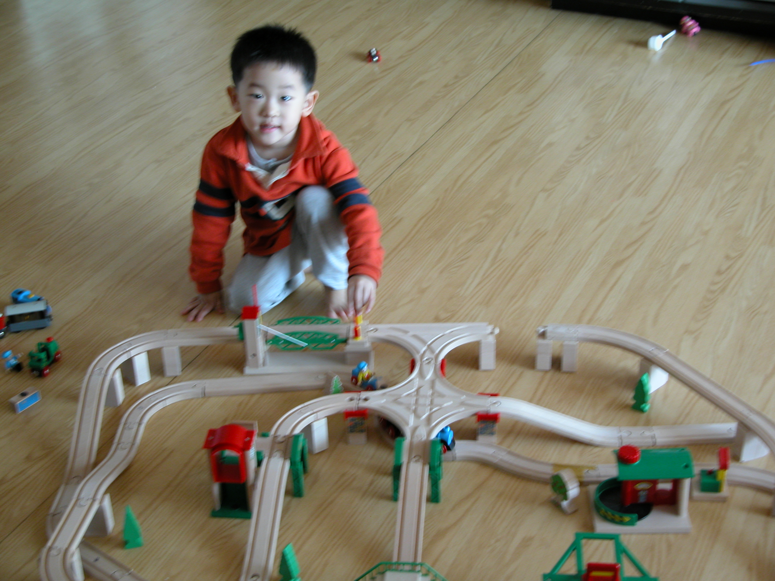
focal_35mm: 61
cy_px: 290
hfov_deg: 31.7
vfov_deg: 24.0
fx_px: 1366
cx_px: 388
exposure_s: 1/10.3
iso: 100
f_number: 3.2
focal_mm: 15.7
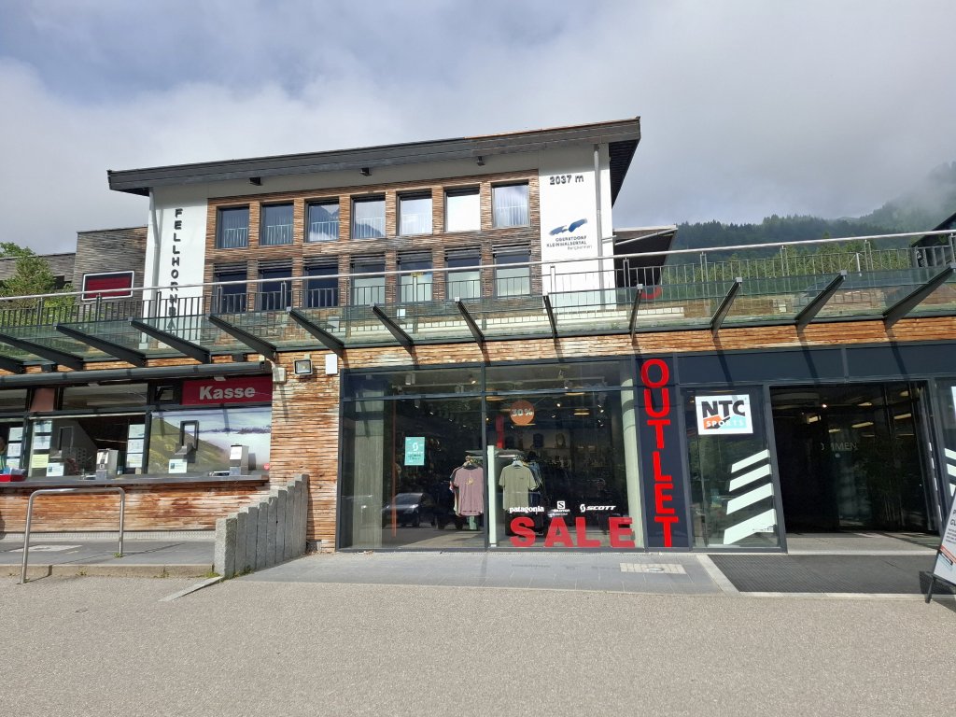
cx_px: 478
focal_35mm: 23
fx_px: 635
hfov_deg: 73.9
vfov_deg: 58.9
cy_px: 358
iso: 50
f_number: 1.8
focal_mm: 5.54
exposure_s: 1/2500
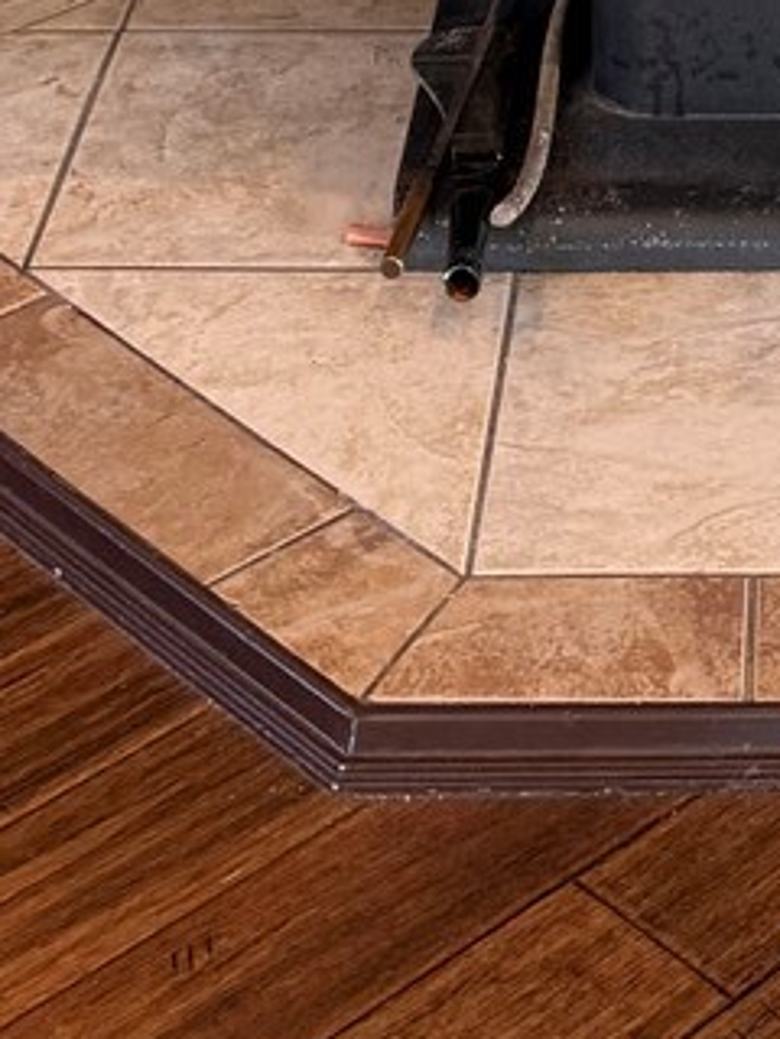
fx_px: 3605
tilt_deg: -6.9
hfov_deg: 12.1
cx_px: 855
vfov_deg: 13.1
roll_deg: -0.7
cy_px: -1312
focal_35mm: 120
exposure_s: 1/60
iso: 160
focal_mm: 6.76
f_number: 1.78
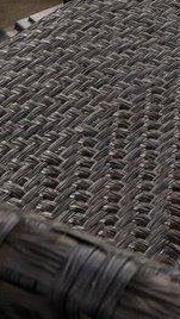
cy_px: -478
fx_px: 1017
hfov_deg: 8.8
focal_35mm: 120
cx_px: 479
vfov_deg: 12.9
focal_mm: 10
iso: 100
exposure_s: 1/200
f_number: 8
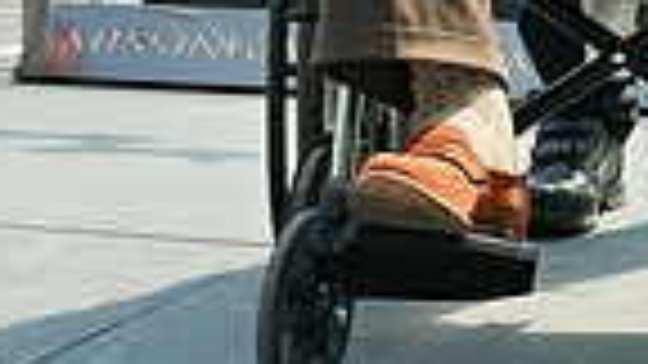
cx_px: 648
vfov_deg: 6.0
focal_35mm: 192
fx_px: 3293
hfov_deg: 11.1
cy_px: -548
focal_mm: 39
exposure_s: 1/100
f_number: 8
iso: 100
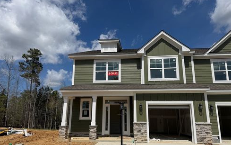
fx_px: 164
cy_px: 86
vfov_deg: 47.4
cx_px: 116
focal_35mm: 26
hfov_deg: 70.4
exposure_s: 1/11905
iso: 80
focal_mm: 6.76
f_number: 1.78
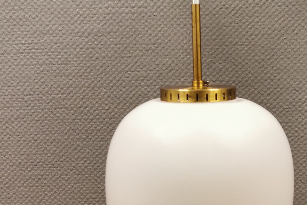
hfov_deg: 30.8
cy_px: 203
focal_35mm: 65
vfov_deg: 20.3
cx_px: 193
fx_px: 554
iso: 200
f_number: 1.6
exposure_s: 1/50
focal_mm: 5.56
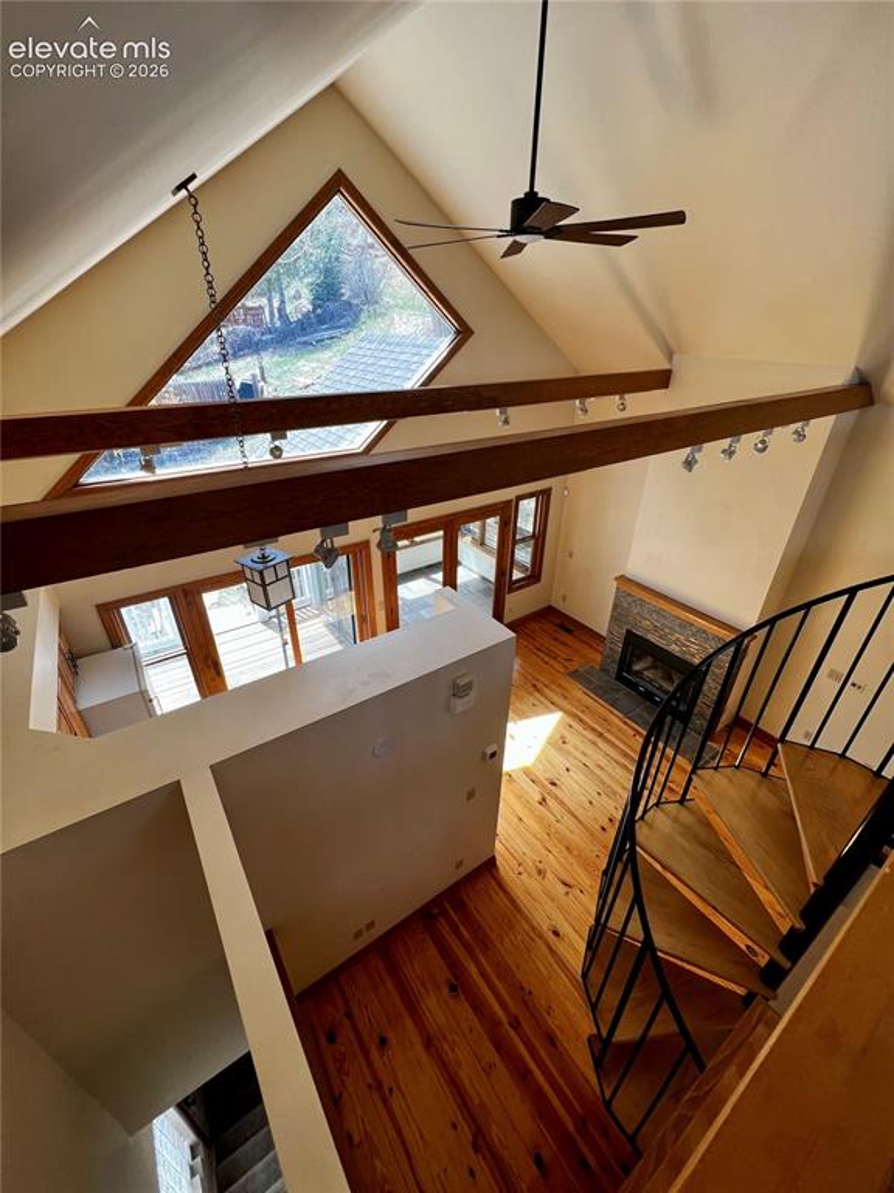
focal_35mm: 13
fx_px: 448
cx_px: 447
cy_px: 596
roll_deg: -0.5
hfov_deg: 89.9
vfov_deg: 106.2
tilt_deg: -30.2
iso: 40
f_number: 1.8
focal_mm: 1.57
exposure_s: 1/99
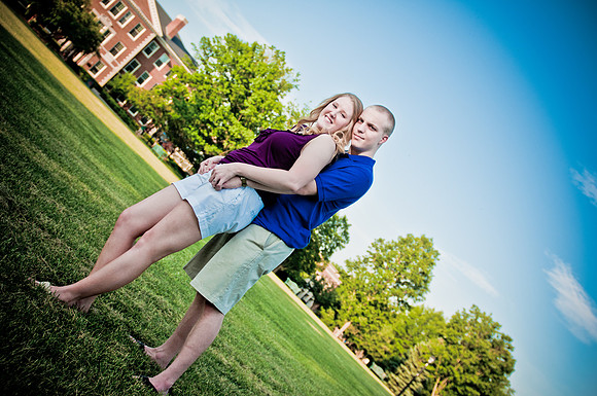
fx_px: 596
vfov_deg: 36.8
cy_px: 198
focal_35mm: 36
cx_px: 298
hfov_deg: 53.2
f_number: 2.8
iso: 200
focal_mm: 24
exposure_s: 1/1250
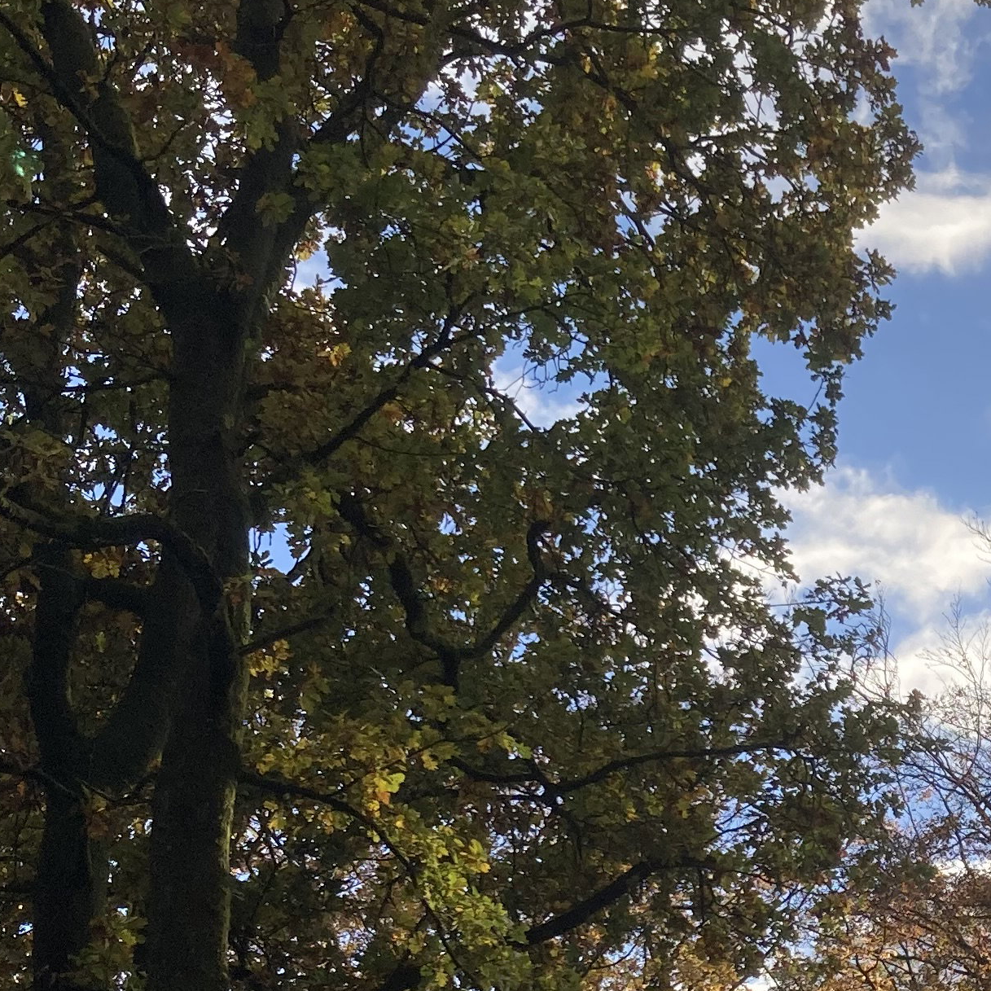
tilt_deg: +26.1
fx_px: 2656
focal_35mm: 82
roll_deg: -1.7
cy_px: 863
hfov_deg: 20.3
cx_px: 1063
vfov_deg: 20.8
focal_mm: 3.99
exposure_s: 1/1517
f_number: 1.8
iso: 20
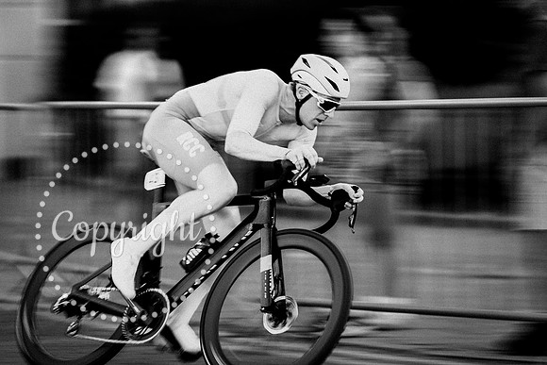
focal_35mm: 140
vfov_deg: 9.8
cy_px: 149
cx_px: 274
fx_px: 2126
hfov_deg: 14.7
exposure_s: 1/80
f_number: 2.8
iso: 100
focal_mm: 118
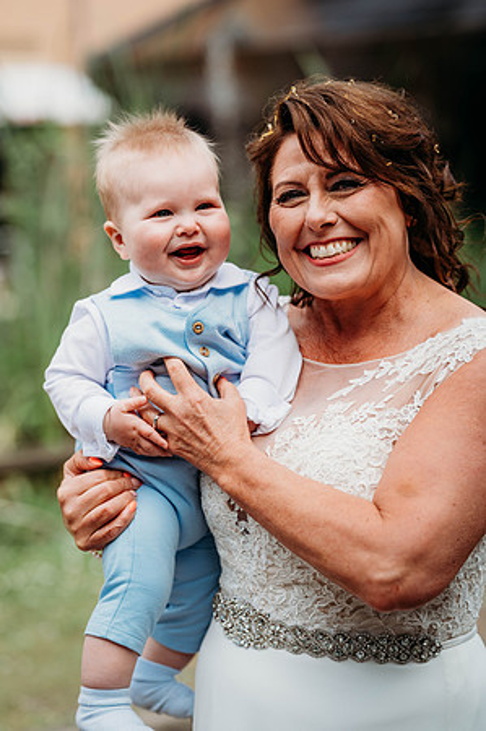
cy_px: 366
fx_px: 1725
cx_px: 243
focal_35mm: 85
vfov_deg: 23.9
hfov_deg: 16.0
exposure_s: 1/3200
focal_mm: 85
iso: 100
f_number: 2.5
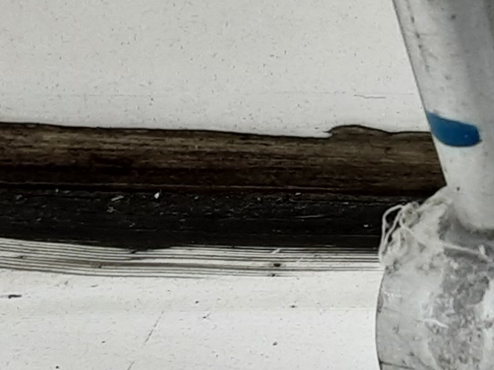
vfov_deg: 11.2
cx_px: 639
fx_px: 1884
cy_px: 69
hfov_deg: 14.3
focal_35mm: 132
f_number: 1.9
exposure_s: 1/50
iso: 40
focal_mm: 2.91
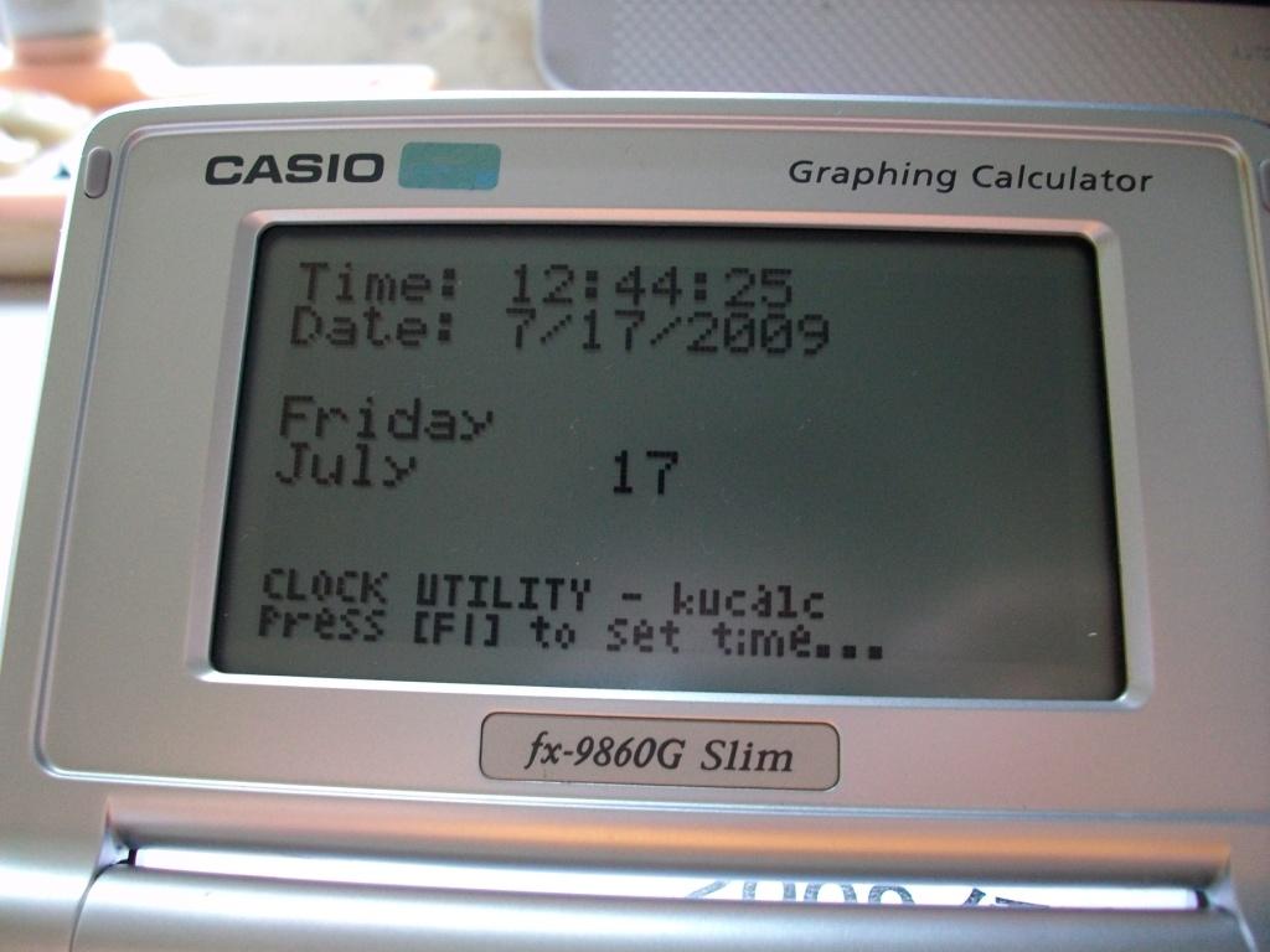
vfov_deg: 44.2
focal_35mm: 32
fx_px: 1174
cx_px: 635
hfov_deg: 56.8
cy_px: 476
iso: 200
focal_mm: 5.7
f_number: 2.9
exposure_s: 1/28.9
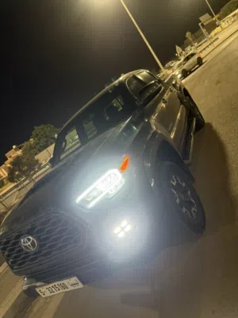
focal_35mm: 24
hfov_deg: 56.8
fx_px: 220
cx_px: 119
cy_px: 159
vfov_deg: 71.6
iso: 400
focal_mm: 6.76
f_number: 1.78
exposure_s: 1/58
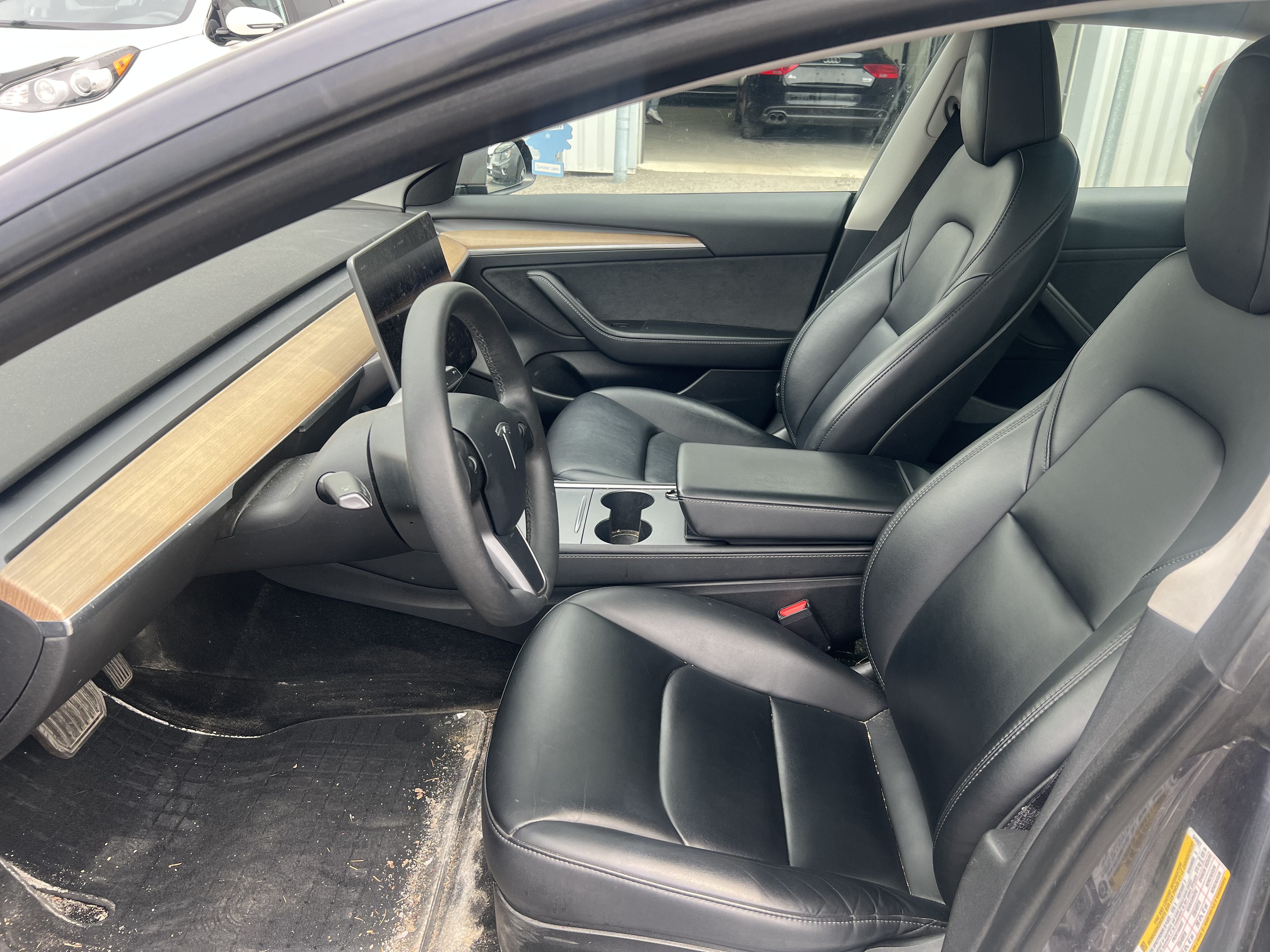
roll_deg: -1.5
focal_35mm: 26
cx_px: 635
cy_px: 476
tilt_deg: -22.7
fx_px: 954
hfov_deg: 67.3
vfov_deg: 53.1
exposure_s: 1/298
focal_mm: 5.7
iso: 50
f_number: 1.5
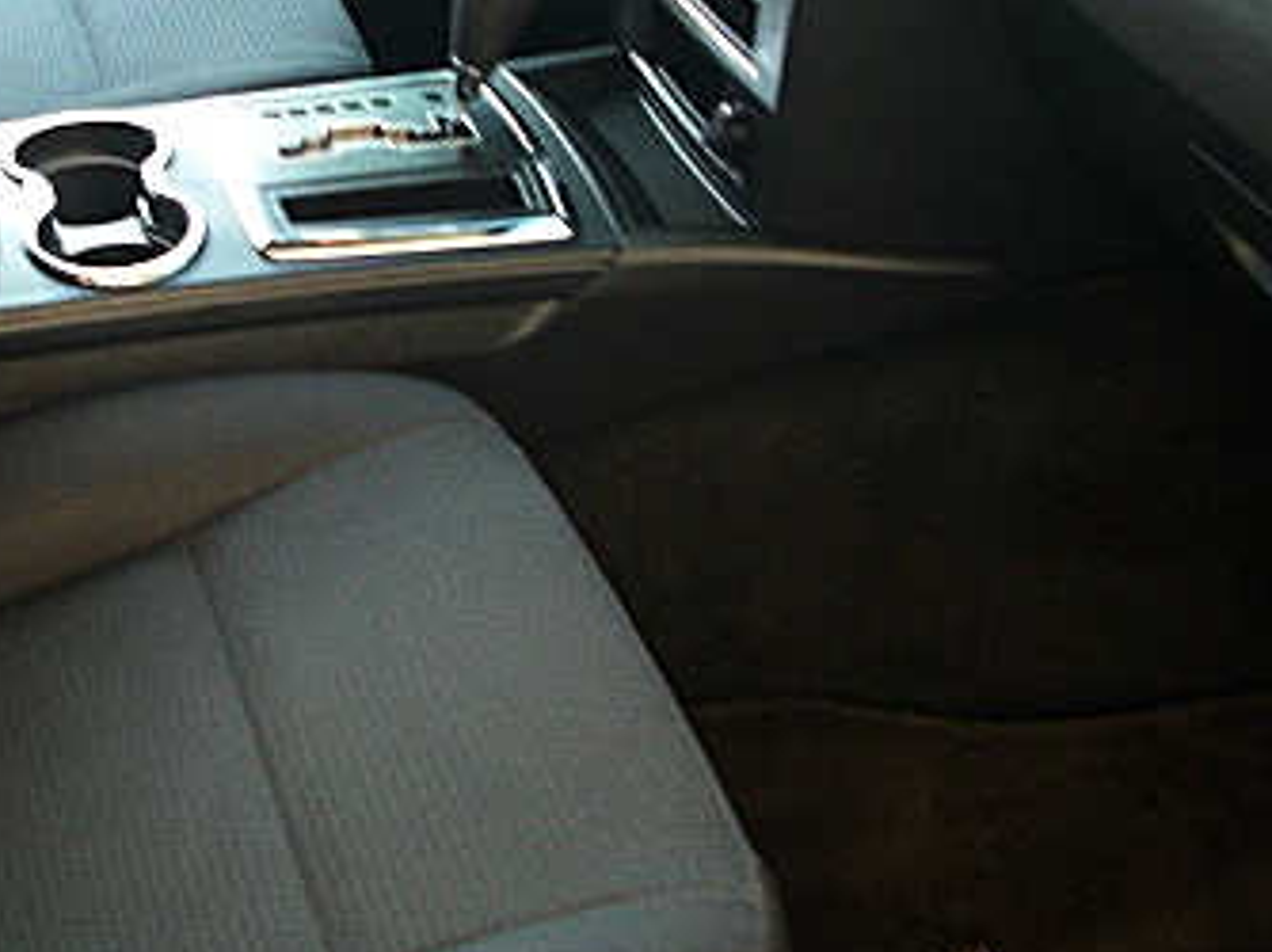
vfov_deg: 21.2
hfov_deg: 28.1
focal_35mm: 69
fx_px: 2534
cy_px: 362
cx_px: 457
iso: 200
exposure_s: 1/100
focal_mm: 6.3
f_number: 2.8
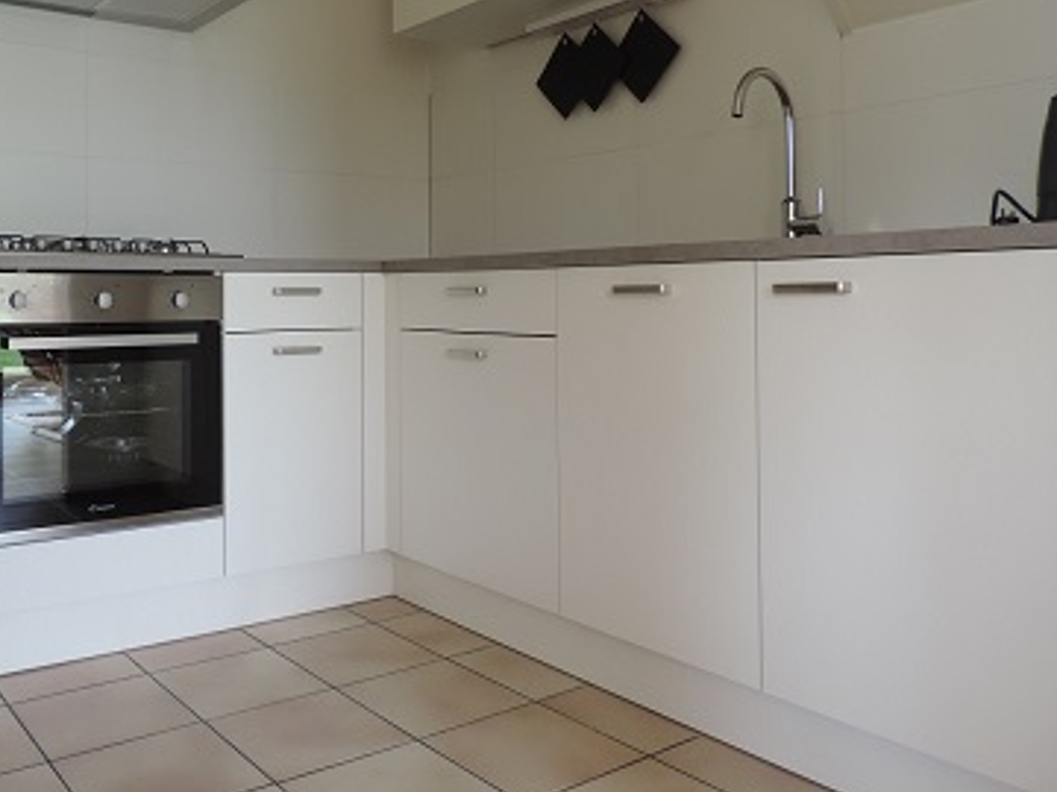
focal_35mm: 32
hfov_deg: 56.0
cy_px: 273
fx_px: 977
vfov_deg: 43.6
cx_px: 382
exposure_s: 1/30
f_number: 3
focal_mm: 4.3
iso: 110
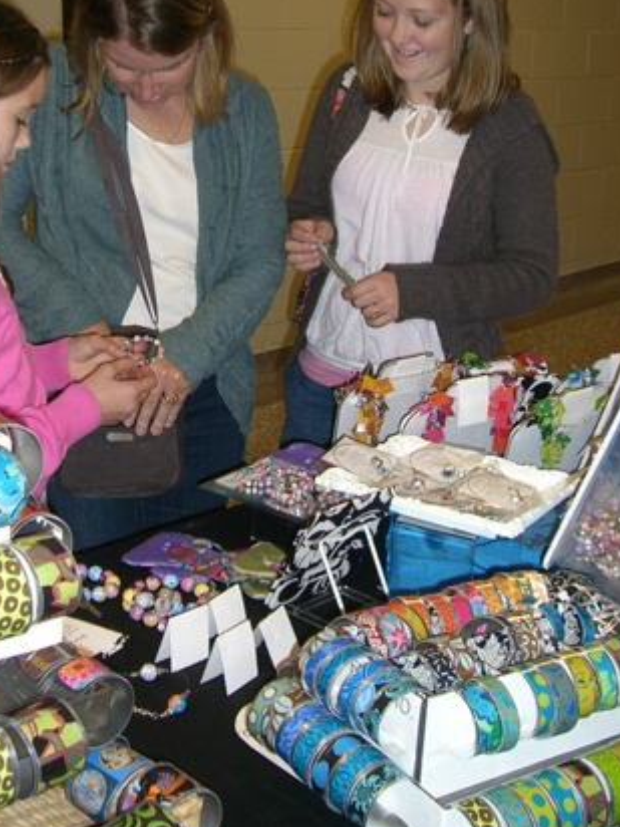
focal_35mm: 59
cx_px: 197
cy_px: 275
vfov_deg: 32.4
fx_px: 1409
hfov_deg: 24.7
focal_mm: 6.2
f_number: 2.7
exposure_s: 1/60
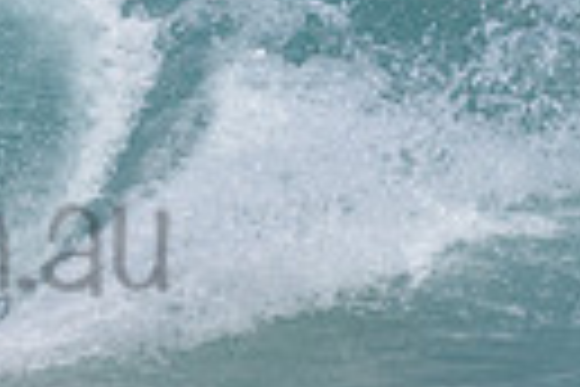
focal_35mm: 2760
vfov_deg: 0.5
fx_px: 44463
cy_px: 81
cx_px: -138
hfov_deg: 0.7
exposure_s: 1/2000
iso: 100
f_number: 5.6
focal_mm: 500
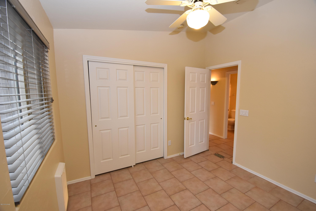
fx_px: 132
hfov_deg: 100.3
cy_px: 106
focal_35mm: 15
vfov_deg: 77.4
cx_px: 158
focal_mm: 10
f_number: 4.5
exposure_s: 1/80
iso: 800
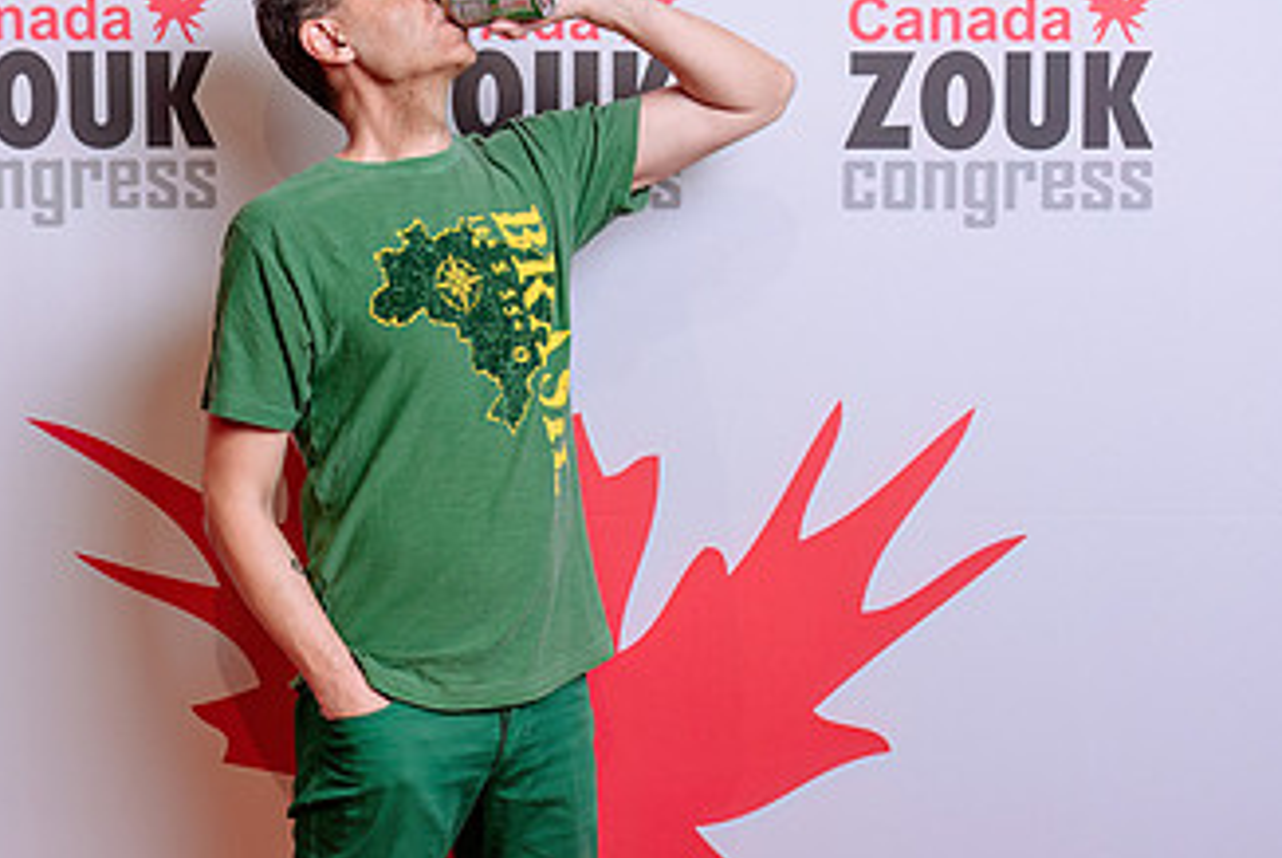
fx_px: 2103
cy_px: 437
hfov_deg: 33.8
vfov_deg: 23.0
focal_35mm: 59
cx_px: 501
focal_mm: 32
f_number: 3.5
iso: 200
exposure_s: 1/60
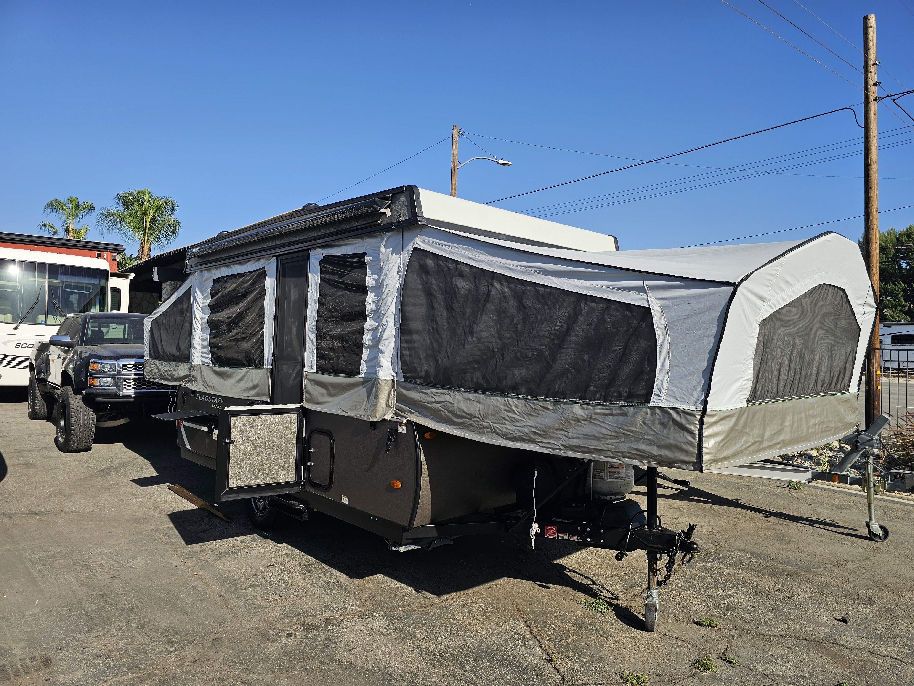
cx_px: 457
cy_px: 343
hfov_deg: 73.9
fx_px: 607
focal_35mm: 23
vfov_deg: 58.9
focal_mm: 6.3
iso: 10
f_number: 1.7
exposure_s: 1/825
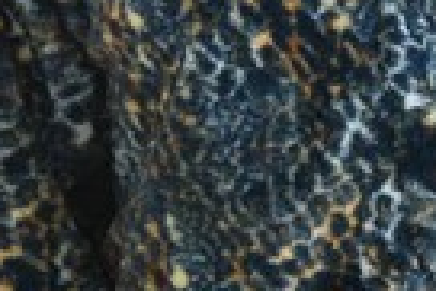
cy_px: -61
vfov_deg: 5.1
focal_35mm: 270
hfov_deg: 7.6
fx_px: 3273
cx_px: 295
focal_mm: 68
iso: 160
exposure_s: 1/125
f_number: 5.6
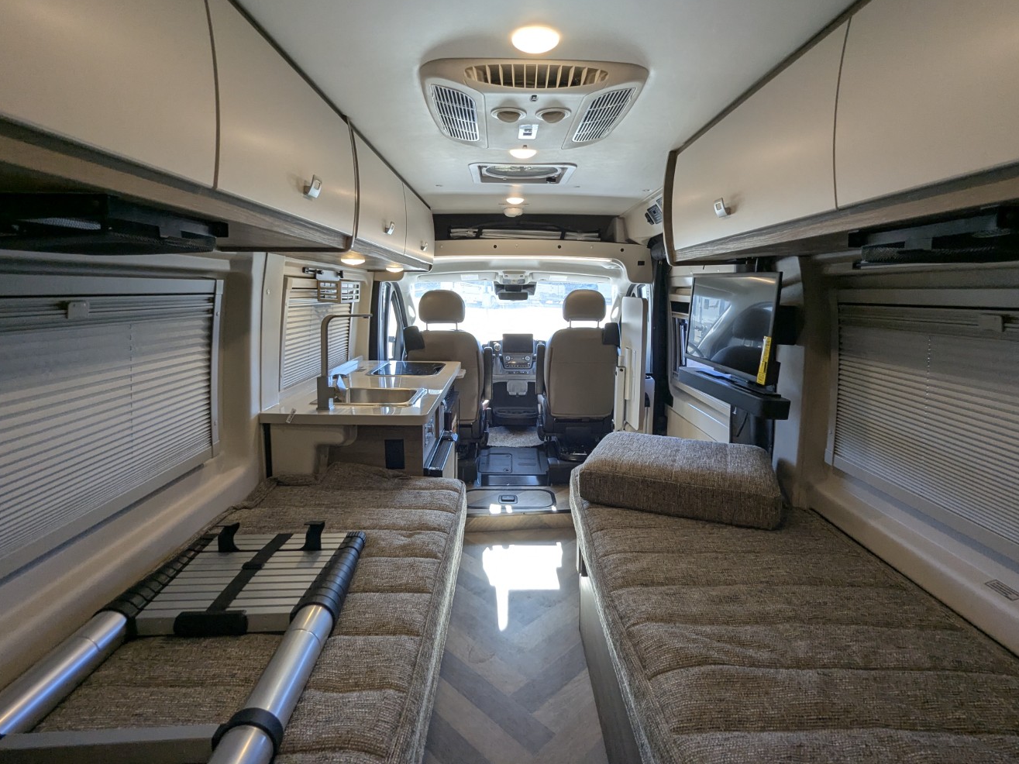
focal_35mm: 17
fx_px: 500
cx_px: 510
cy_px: 359
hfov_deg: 91.0
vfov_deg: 74.6
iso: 152
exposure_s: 1/232
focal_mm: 2.35
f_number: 2.2
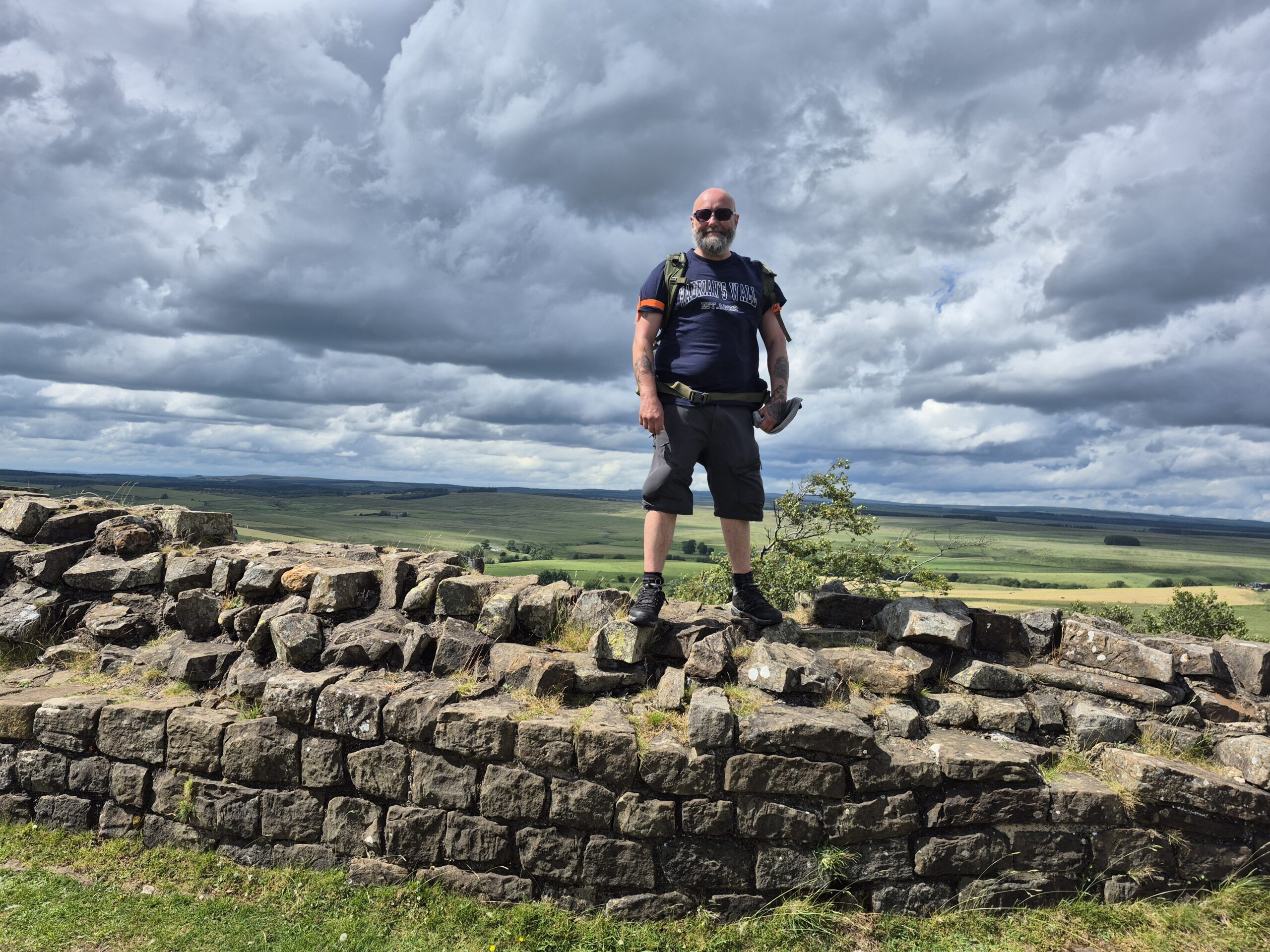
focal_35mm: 23
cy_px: 476
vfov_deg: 58.9
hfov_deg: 73.9
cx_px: 635
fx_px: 844
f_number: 1.8
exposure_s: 1/2352
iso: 25
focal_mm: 5.4
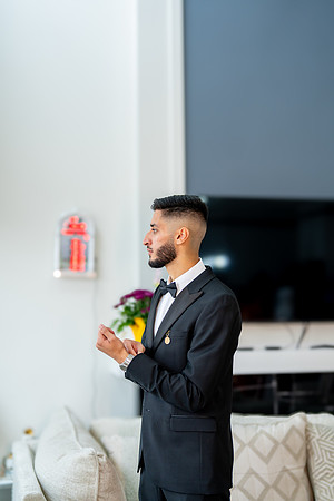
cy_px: 250
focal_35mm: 50
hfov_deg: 27.0
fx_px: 696
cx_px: 167
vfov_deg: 39.6
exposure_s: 1/250
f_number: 1.4
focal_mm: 50
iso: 320
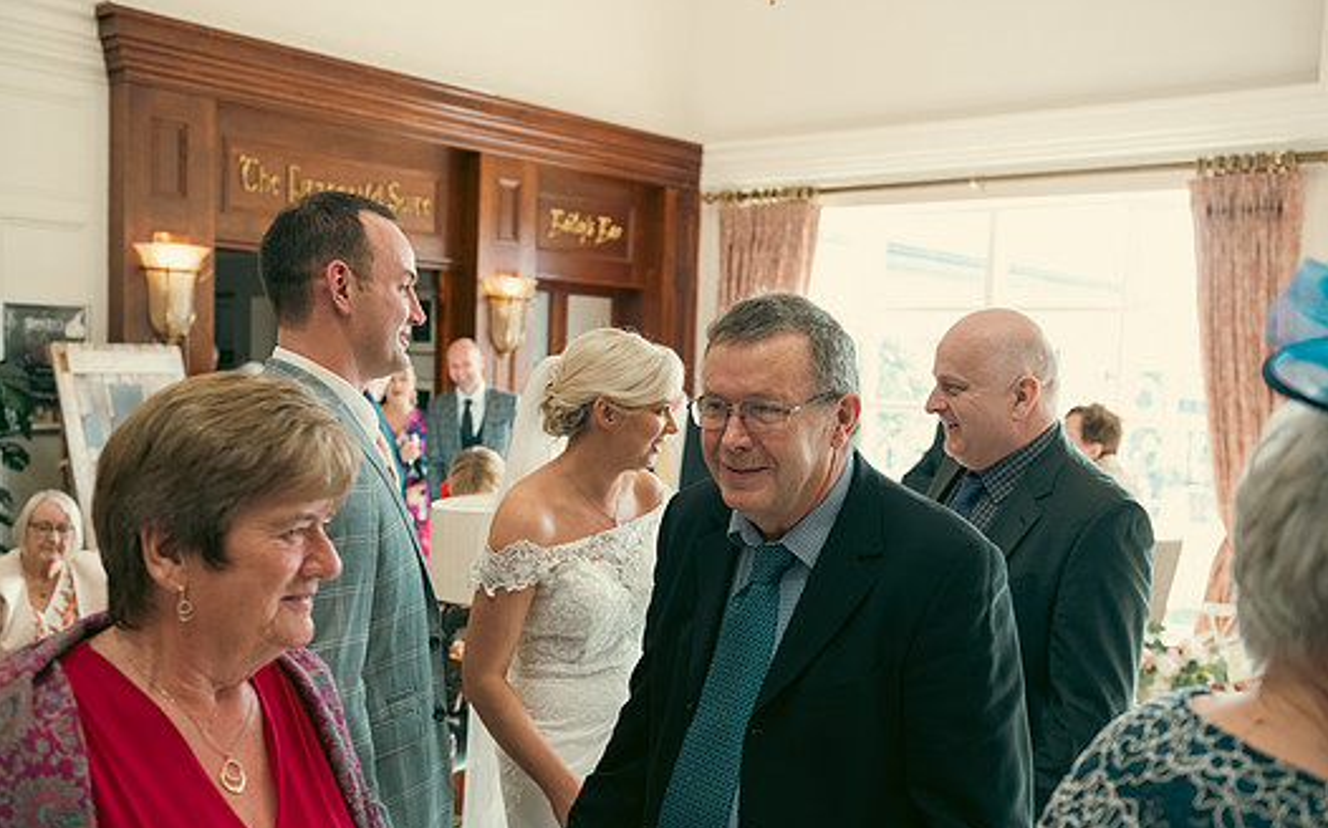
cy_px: 478
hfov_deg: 54.0
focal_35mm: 36
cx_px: 649
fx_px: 1302
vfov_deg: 35.2
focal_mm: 32
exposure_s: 1/160
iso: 640
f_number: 3.5
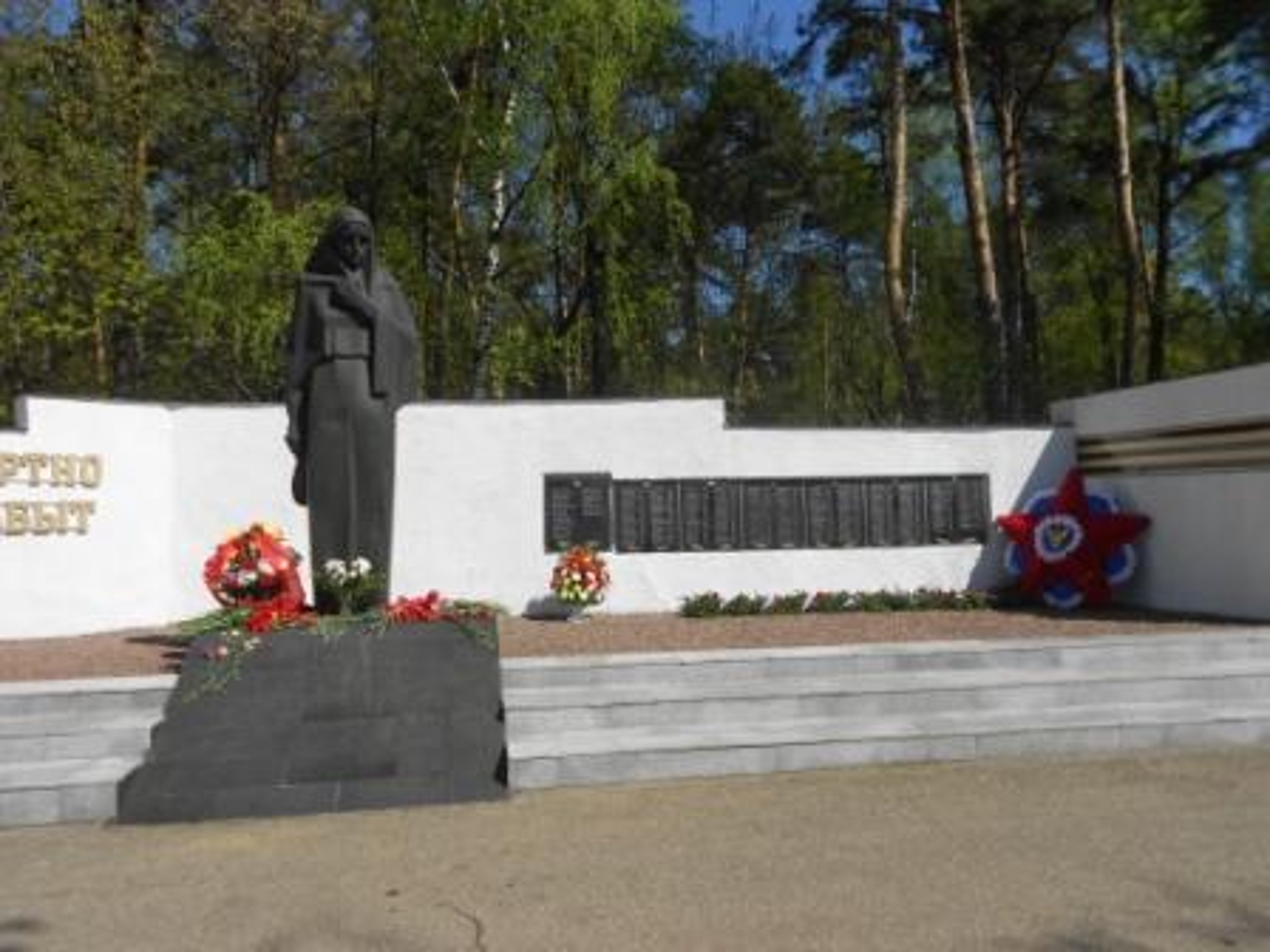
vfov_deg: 48.2
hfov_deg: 61.7
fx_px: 1064
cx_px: 635
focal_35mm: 29
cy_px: 476
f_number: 3.4
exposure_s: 1/1250
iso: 80
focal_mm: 5.3
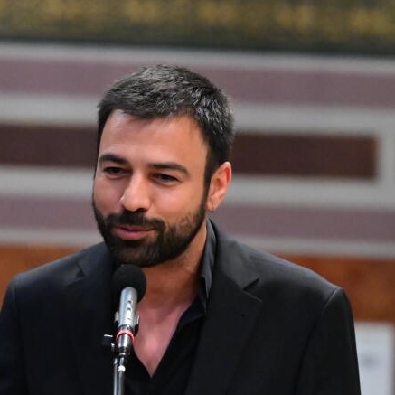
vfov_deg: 4.6
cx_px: 135
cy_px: 198
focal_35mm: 385
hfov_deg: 4.6
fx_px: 4970
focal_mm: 200
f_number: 4
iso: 10000
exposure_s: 1/250
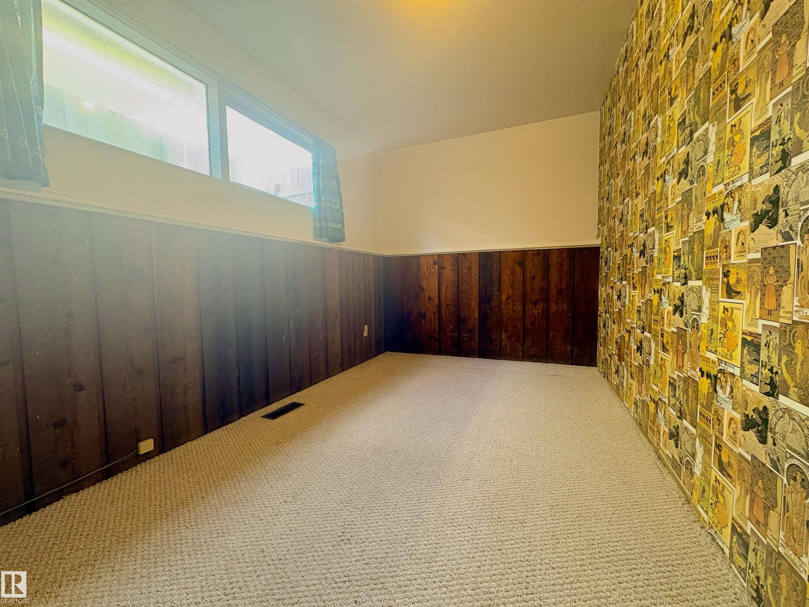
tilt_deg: -3.5
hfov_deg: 102.1
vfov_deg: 85.7
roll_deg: +0.8
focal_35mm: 14
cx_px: 404
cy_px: 304
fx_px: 327
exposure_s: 1/60
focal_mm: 2.22
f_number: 2.2
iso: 250
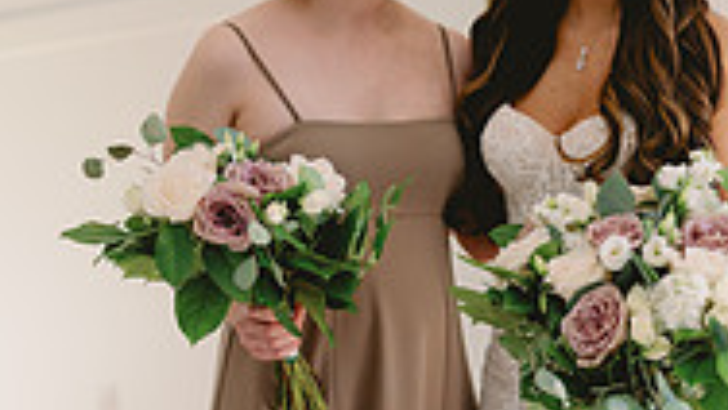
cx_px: 509
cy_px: 352
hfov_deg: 17.1
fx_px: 2414
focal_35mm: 125
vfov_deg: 9.7
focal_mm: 50
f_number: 2
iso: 320
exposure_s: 1/320
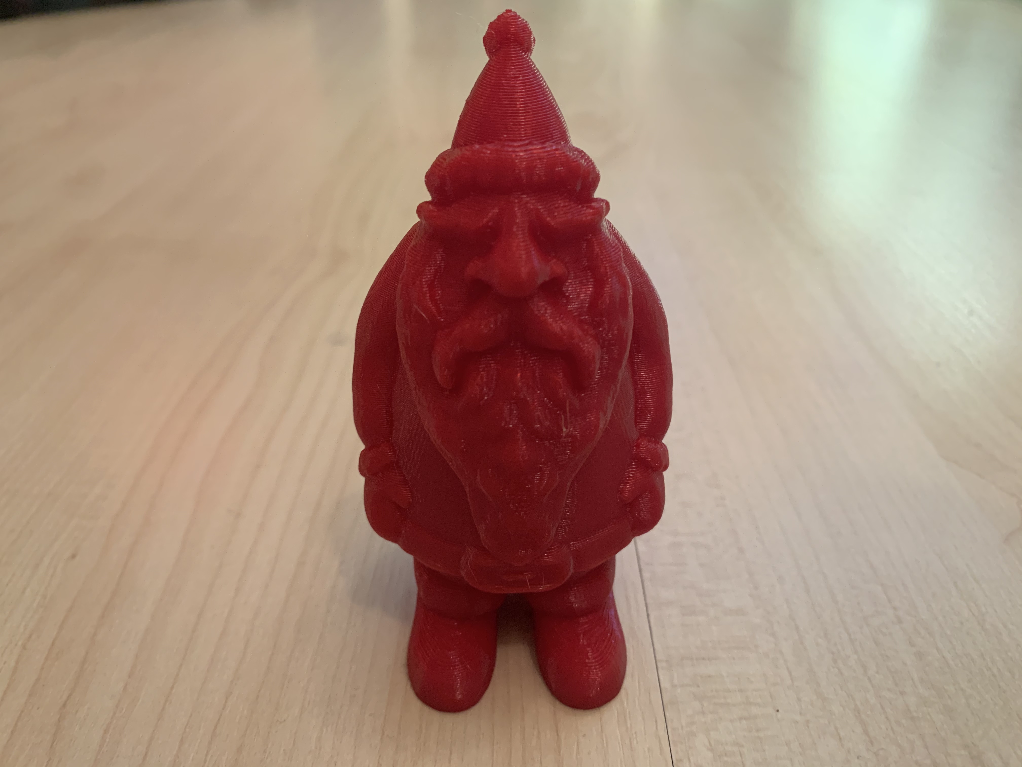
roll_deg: +1.3
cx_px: 511
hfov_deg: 67.3
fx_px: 768
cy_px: 384
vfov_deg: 53.1
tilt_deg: -32.3
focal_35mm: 26
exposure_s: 1/33
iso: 320
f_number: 1.8
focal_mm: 4.25
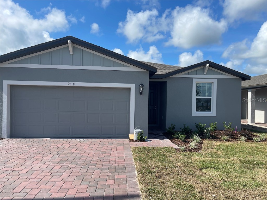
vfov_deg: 53.1
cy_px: 100
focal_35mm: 26
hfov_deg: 67.3
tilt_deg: -0.5
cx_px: 134
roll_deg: -0.7
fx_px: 201
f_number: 1.6
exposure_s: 1/3448
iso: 32
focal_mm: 5.1
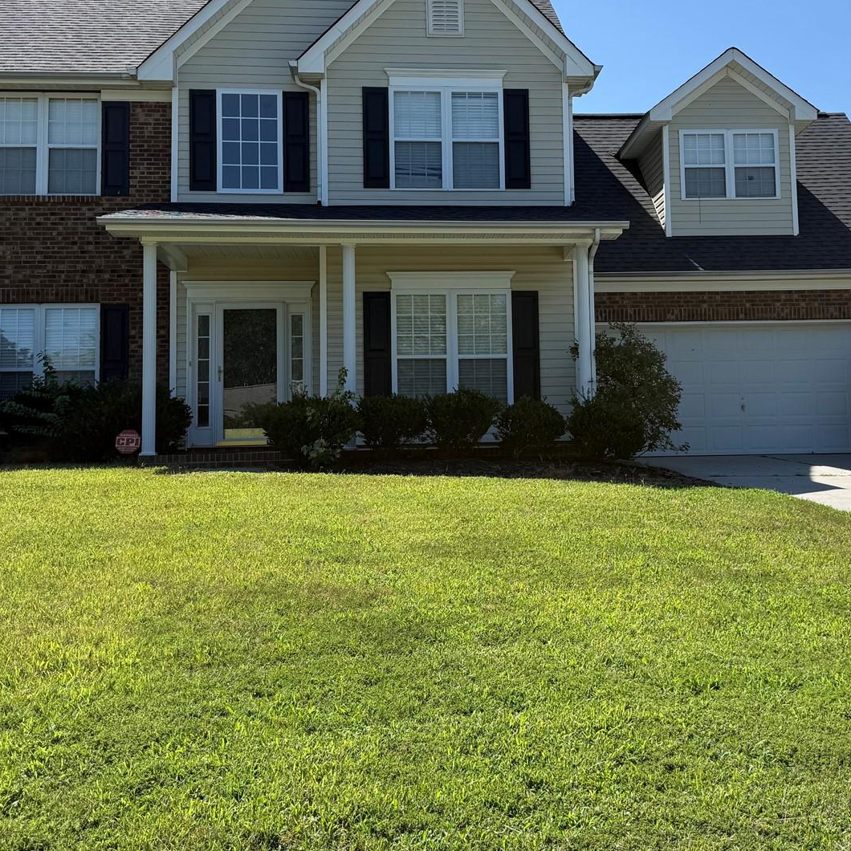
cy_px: 349
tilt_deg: +5.9
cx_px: 492
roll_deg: +1.3
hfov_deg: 40.8
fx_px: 1140
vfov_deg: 40.8
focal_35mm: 41
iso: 80
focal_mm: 6.76
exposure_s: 1/3759
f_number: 1.78
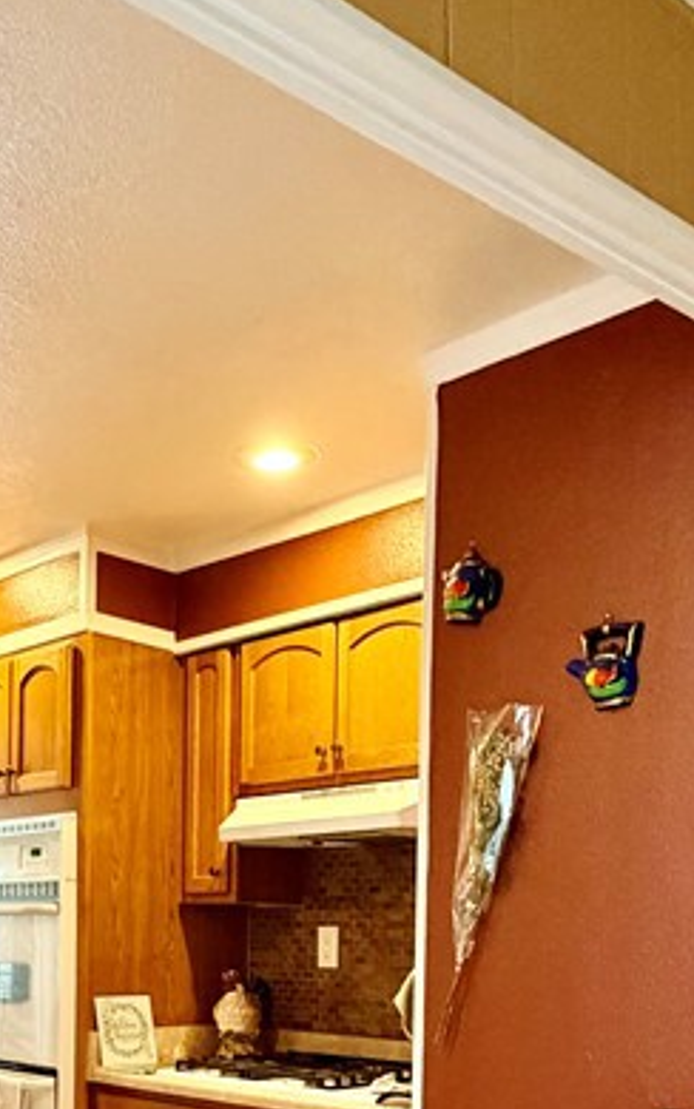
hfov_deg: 32.6
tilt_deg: -0.1
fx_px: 1179
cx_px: 242
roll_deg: -1.1
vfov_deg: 46.7
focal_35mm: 39
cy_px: 941
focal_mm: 2.22
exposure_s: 1/60
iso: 800
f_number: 2.2
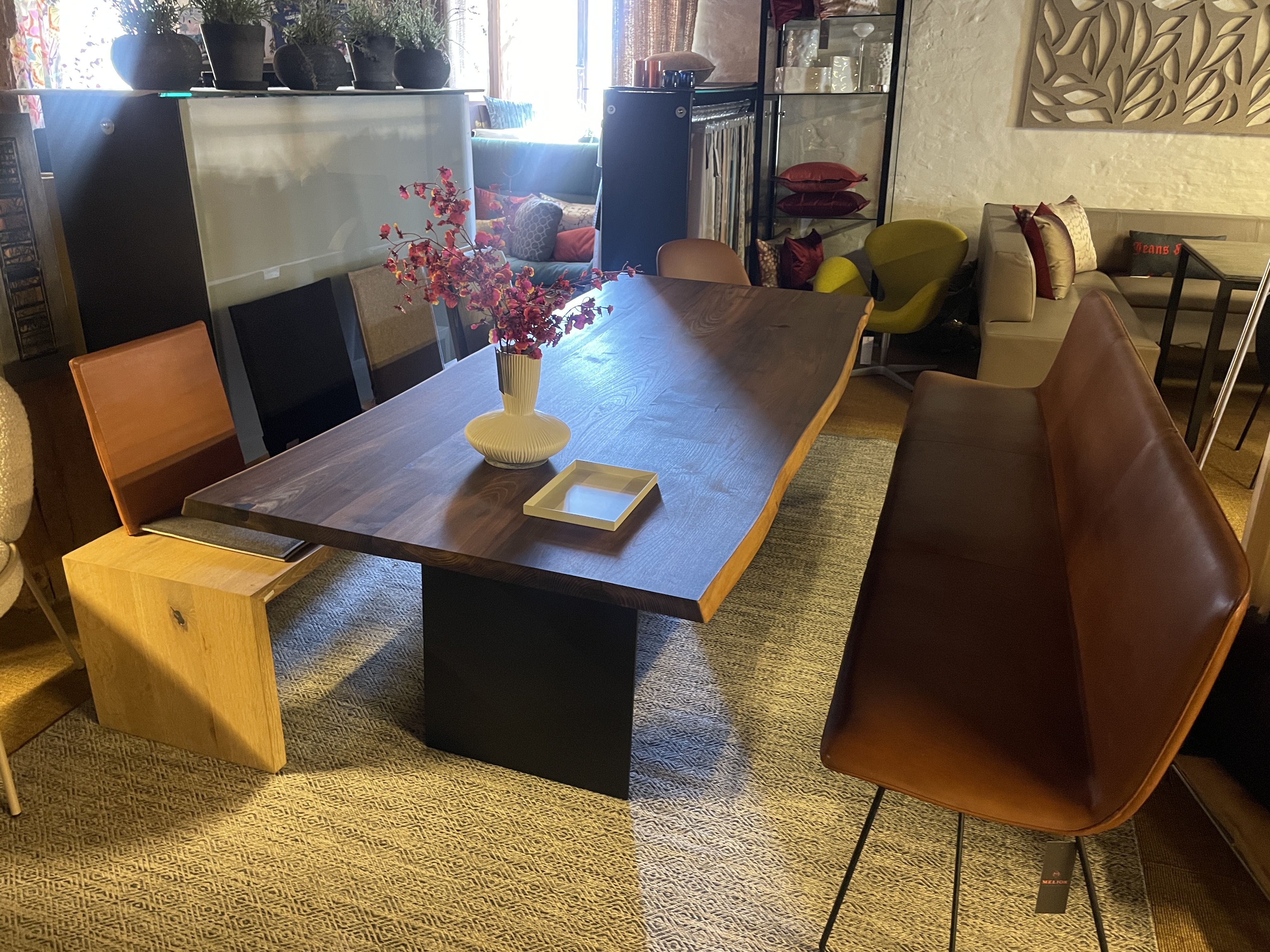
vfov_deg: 53.1
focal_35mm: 26
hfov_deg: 67.3
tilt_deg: -21.7
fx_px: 954
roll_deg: -0.8
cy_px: 476
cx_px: 635
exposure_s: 1/25
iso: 500
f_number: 1.6
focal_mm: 4.2
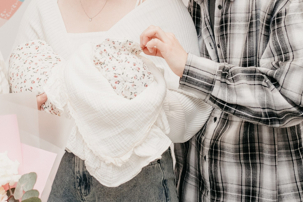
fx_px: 825
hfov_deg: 20.5
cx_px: 52
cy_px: 58
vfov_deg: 13.9
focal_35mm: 98
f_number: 4
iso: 400
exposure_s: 1/160
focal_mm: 35
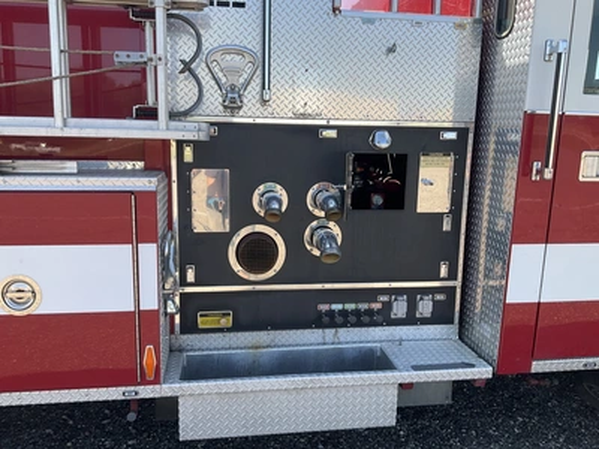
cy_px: 224
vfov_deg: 48.2
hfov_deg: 61.7
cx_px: 300
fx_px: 502
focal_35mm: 29
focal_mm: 3
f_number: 1.8
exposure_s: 1/428
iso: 25
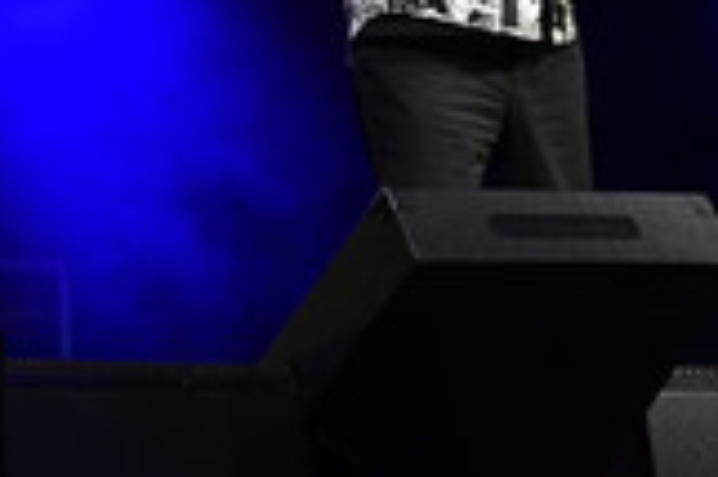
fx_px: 3905
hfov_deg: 10.3
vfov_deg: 6.9
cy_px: -178
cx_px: -167
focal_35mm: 196
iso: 3200
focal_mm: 70
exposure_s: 1/250
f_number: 3.5
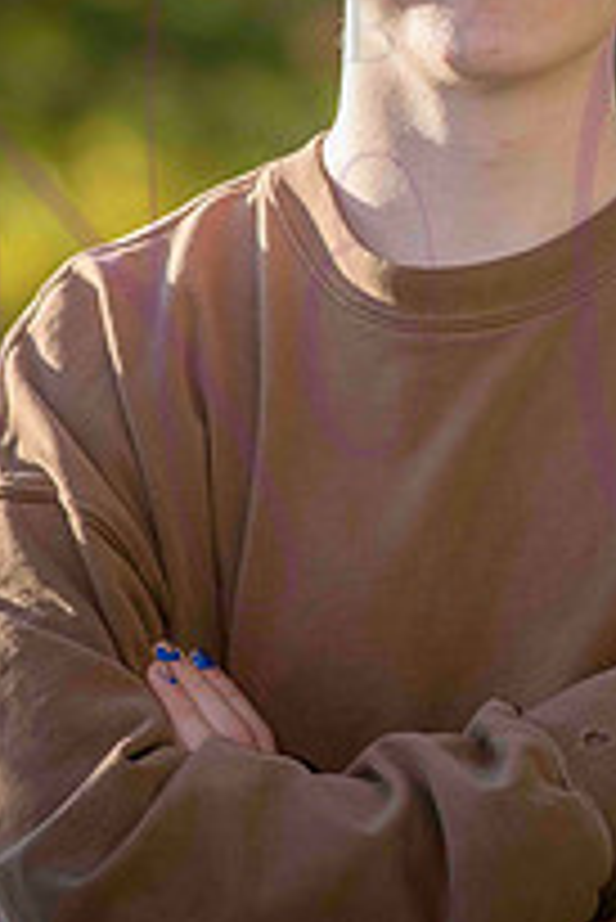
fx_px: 8148
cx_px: 481
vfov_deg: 6.5
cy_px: 22
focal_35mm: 318
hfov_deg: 4.3
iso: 400
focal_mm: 145
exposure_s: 1/800
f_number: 5
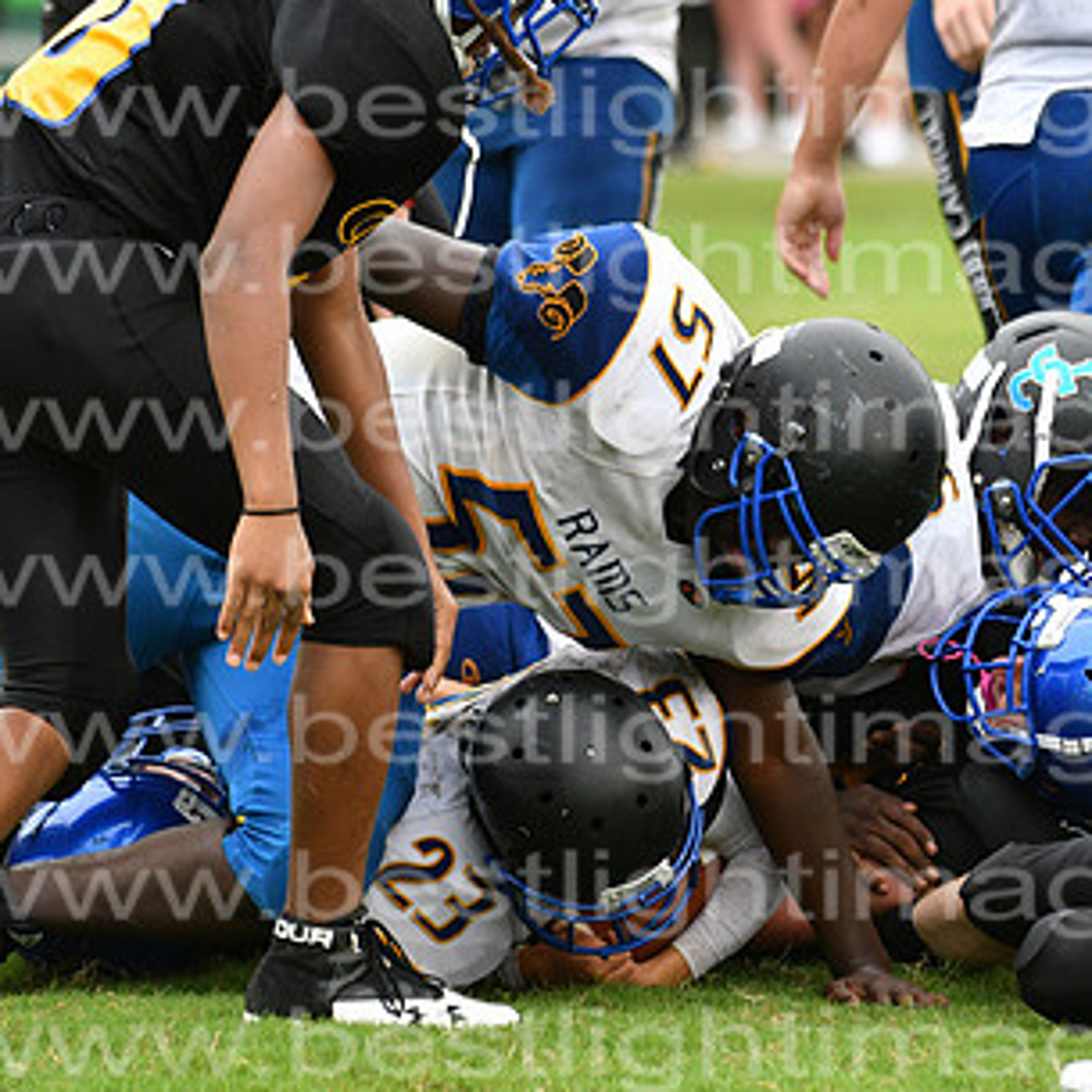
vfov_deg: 5.2
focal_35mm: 340
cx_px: 759
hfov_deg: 5.2
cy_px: 503
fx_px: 12135
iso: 800
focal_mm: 140
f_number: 3.5
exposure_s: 1/1600
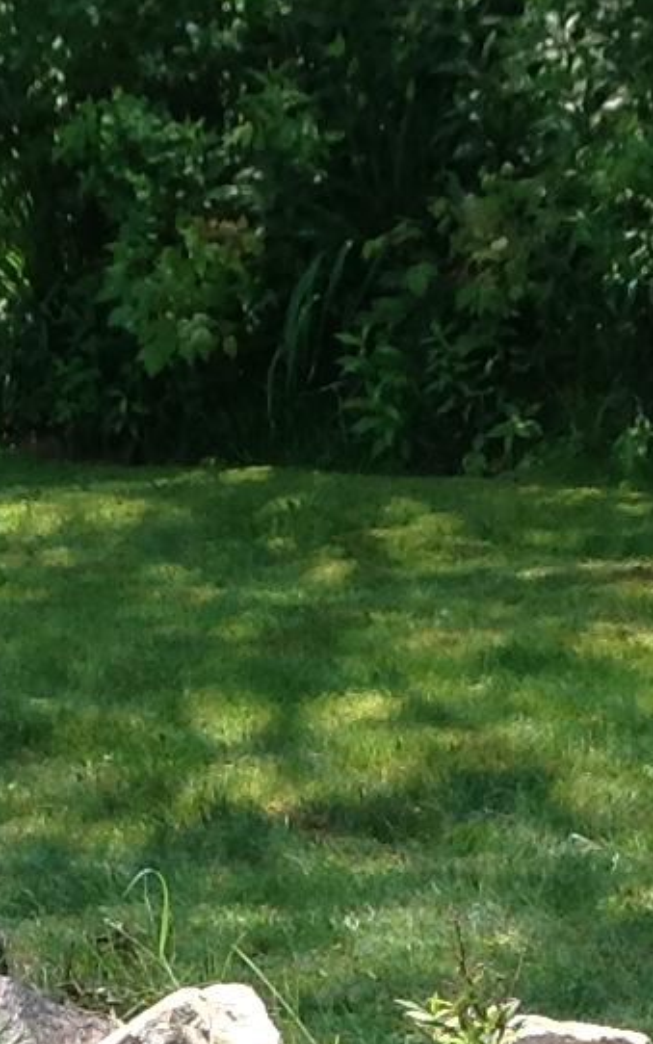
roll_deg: +0.8
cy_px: 1475
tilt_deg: -18.9
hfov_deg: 7.4
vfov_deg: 11.4
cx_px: 299
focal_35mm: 177
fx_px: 5037
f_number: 2.4
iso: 50
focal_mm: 4.28
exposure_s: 1/581
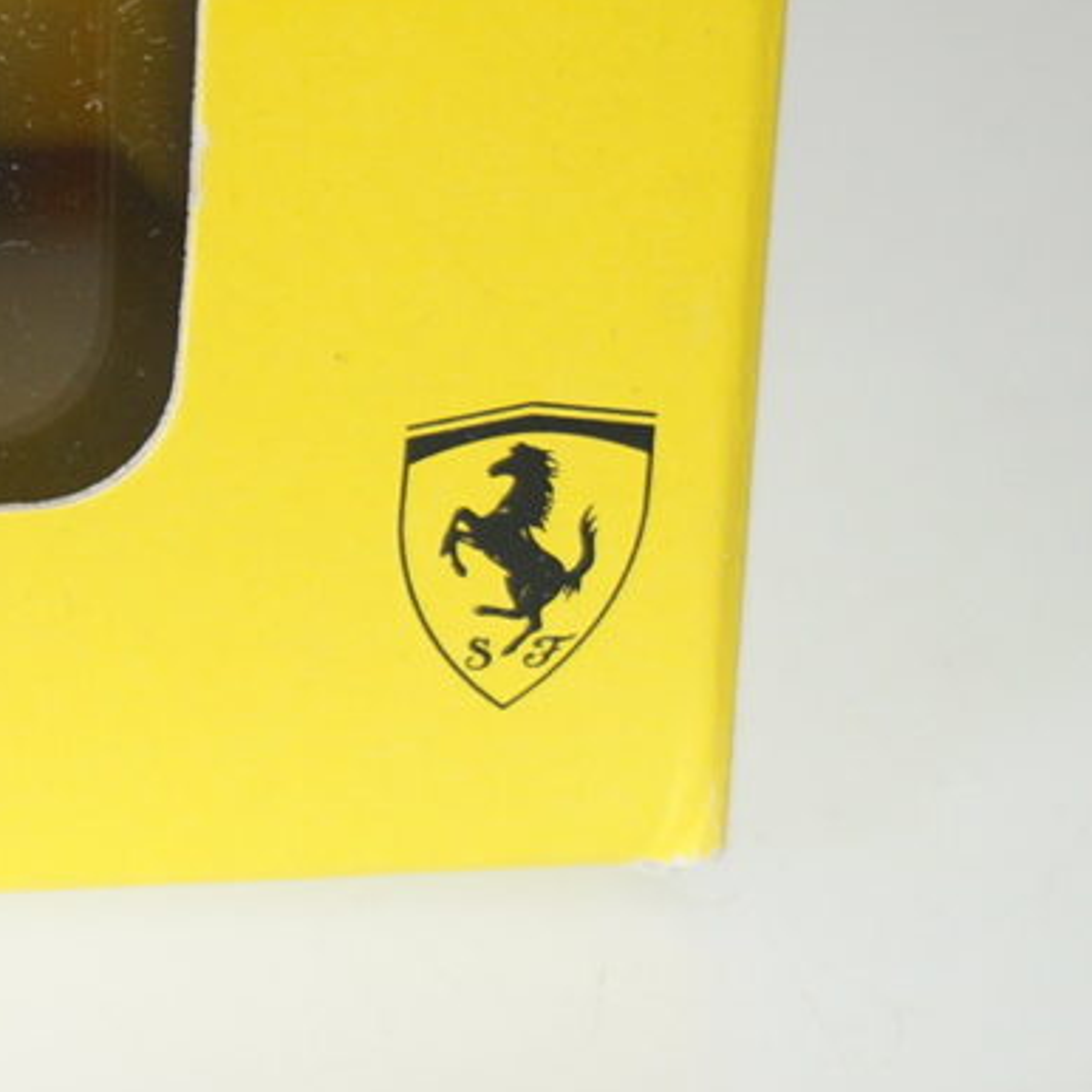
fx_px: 6282
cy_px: 177
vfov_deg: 9.9
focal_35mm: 176
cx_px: -1327
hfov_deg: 9.1
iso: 320
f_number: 4
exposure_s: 1/160
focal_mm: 26
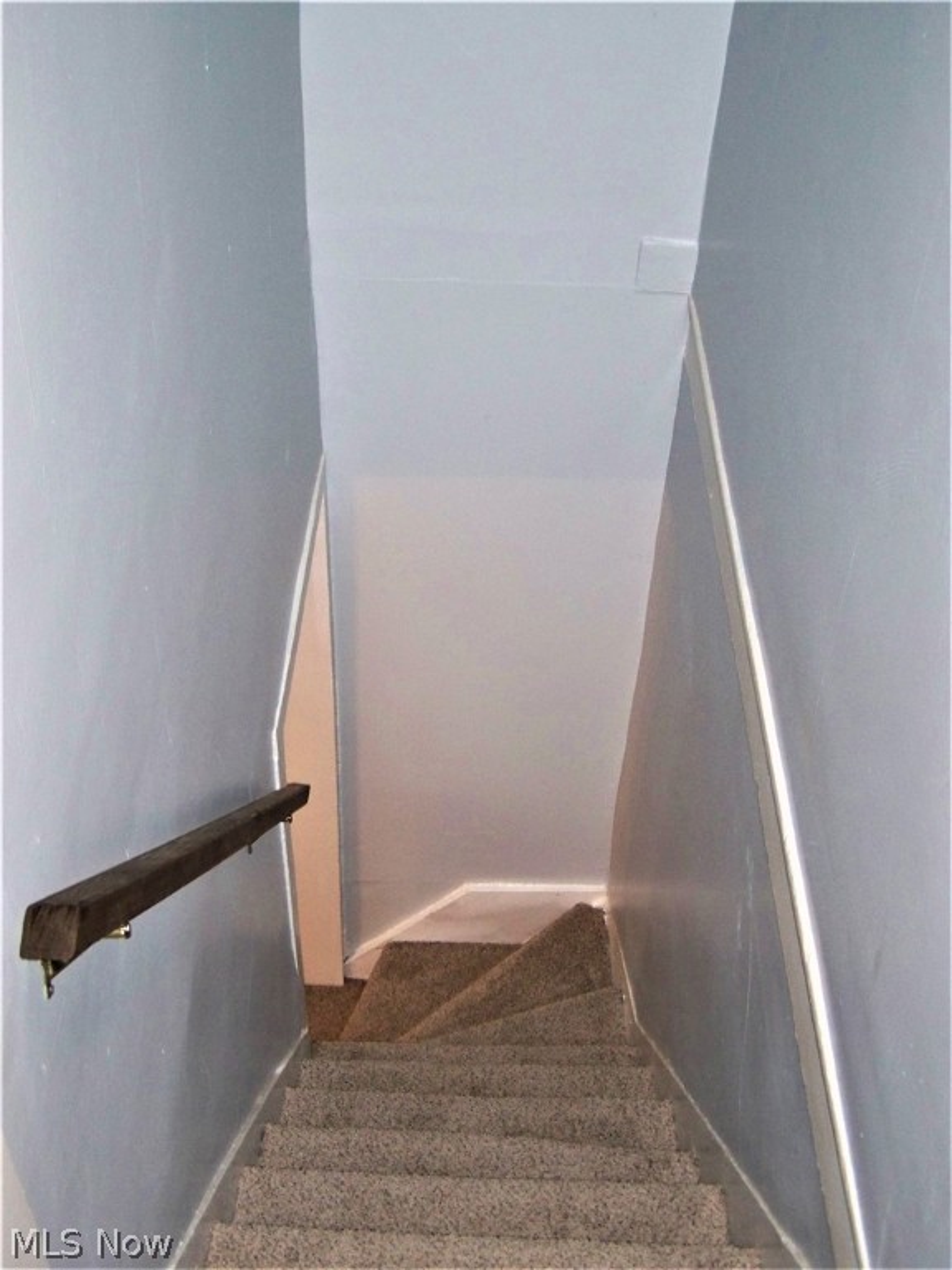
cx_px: 476
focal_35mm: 38
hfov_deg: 37.7
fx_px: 1393
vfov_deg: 49.0
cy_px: 635
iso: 200
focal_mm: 6.3
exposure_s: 1/30
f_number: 2.8
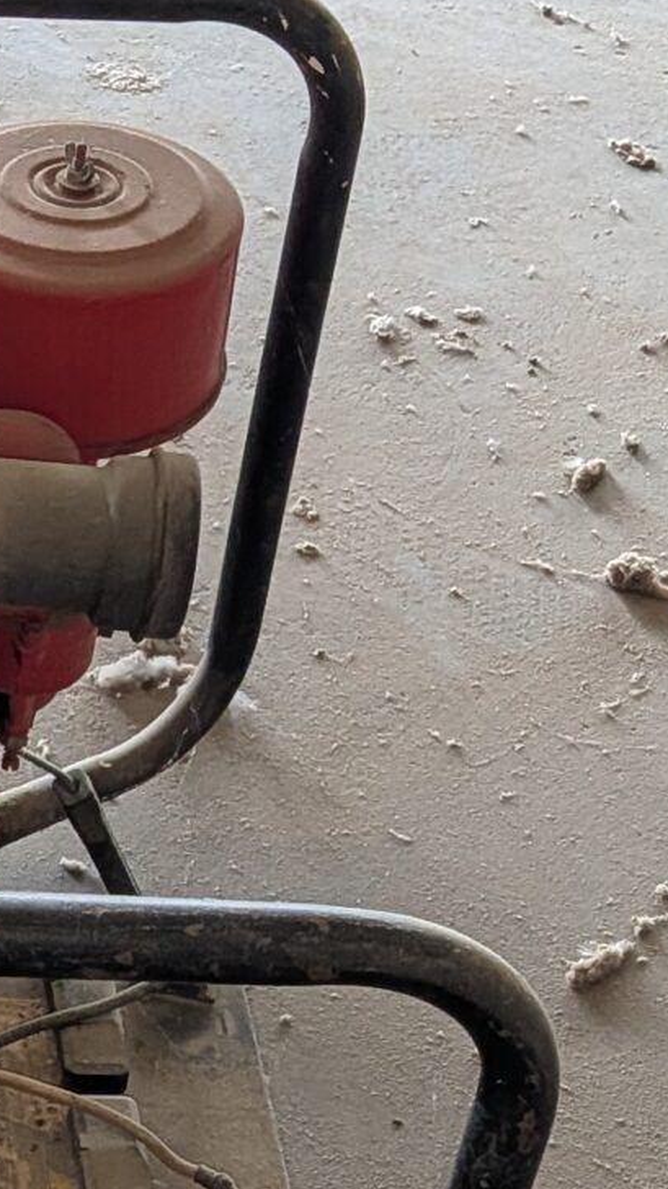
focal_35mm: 92
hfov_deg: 12.6
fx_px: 2900
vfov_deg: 22.8
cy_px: 980
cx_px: -258
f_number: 1.7
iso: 992
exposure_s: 1/201
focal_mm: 4.53
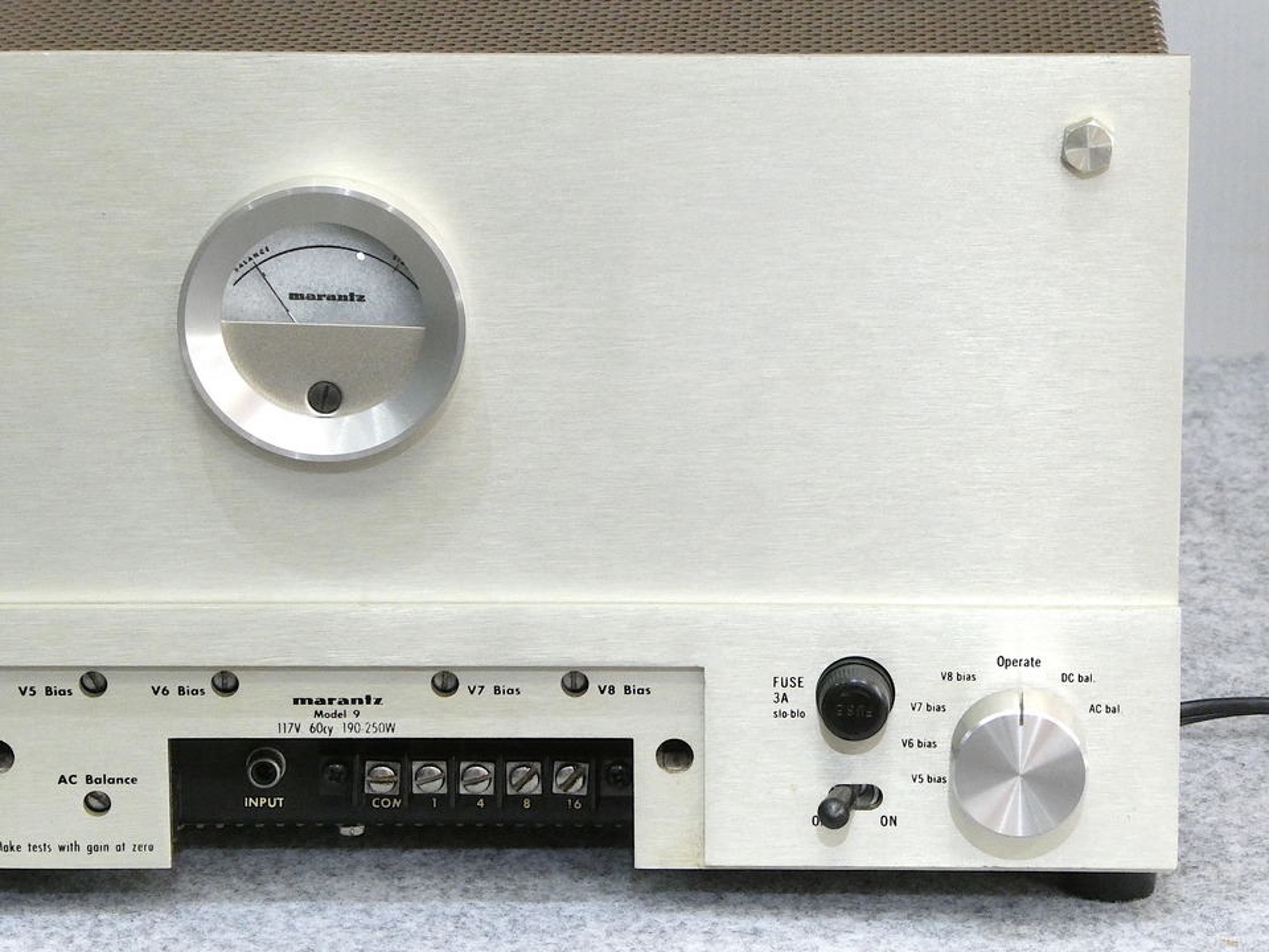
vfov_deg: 9.8
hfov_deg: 13.1
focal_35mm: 151
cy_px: 476
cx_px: 634
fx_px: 5536
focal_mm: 27.1
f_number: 5.4
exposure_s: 1/80
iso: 1000
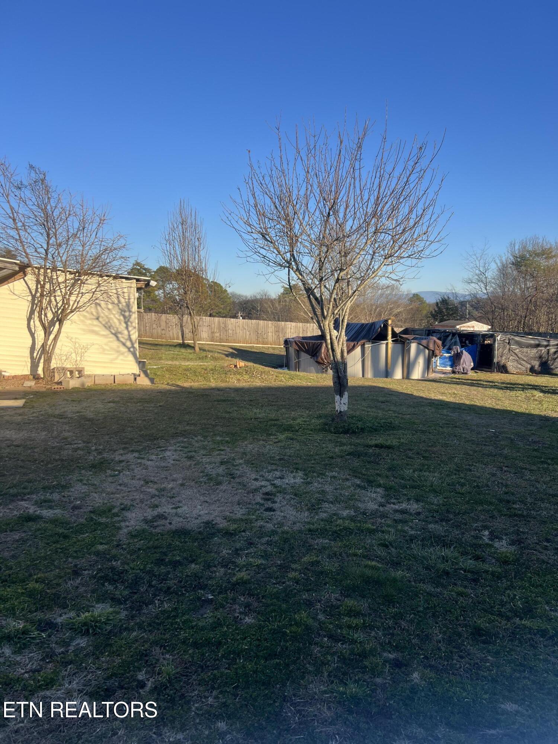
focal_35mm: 26
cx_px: 279
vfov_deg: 67.3
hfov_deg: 53.1
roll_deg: +0.6
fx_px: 559
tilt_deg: -6.4
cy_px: 372
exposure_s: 1/2165
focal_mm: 5.7
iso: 50
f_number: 1.5
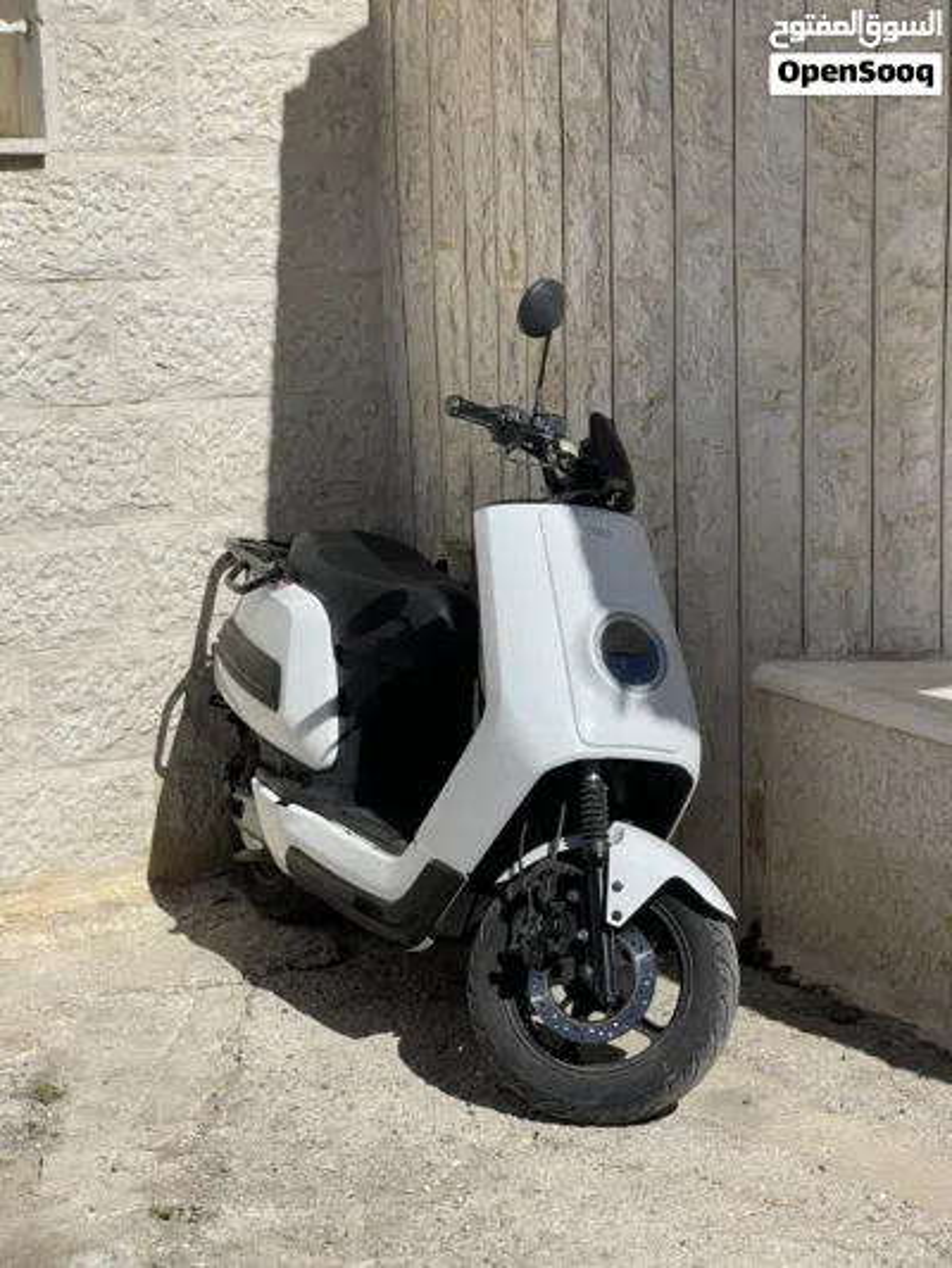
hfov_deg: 22.9
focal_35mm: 64
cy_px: 634
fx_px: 2346
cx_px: 476
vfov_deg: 30.3
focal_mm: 7.5
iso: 20
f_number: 2.2
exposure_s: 1/2421
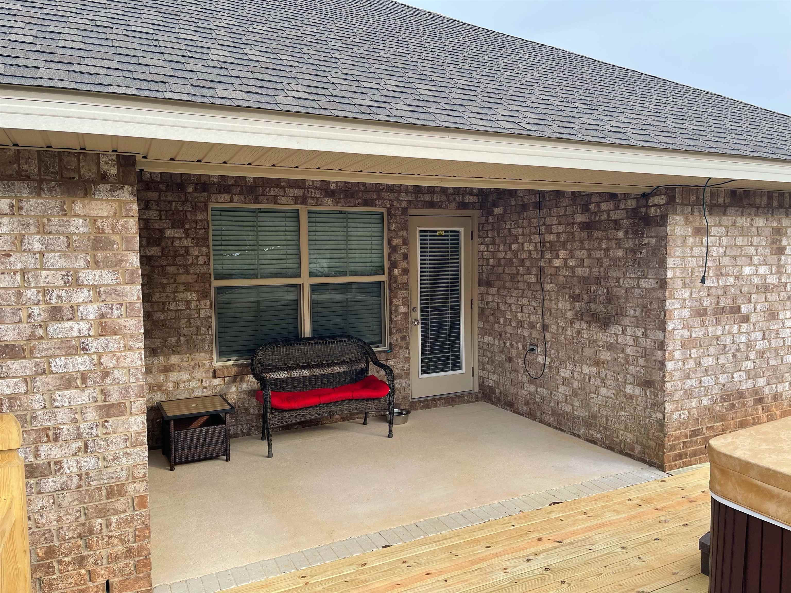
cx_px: 396
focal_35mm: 26
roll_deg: +0.8
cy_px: 296
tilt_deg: -2.0
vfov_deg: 53.1
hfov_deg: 67.3
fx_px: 594
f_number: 1.6
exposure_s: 1/628
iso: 32
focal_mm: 5.1
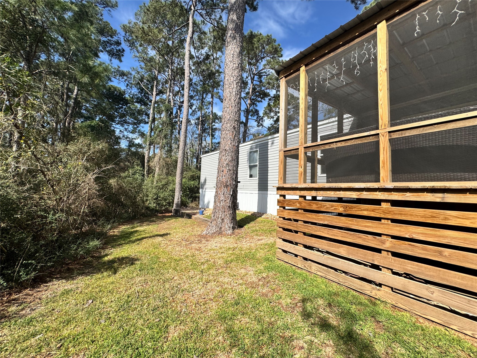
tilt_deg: +3.3
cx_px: 238
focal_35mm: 14
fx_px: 193
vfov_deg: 85.7
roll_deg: -2.6
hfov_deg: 102.1
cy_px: 179
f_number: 2.2
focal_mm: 2.22
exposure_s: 1/1976
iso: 50
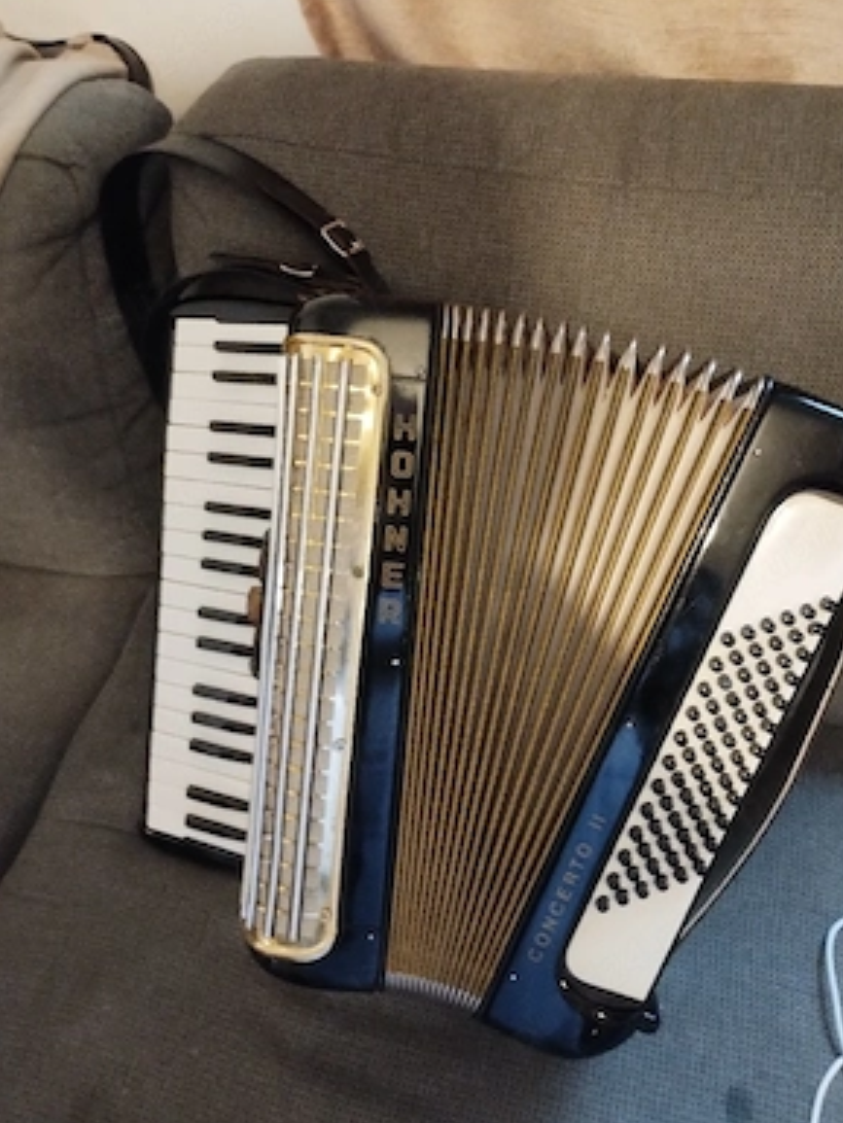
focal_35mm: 29
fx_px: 941
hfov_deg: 48.2
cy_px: 560
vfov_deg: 61.6
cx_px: 435
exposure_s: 1/14
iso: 3400
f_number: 1.8
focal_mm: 4.27
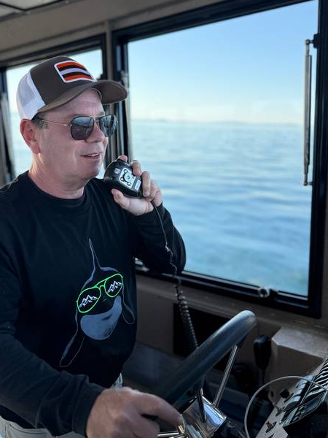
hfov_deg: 46.7
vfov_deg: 59.9
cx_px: 143
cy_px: 201
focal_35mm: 30
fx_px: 379
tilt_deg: -12.0
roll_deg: -1.5
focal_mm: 6.76
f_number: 1.78
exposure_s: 1/1139
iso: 100
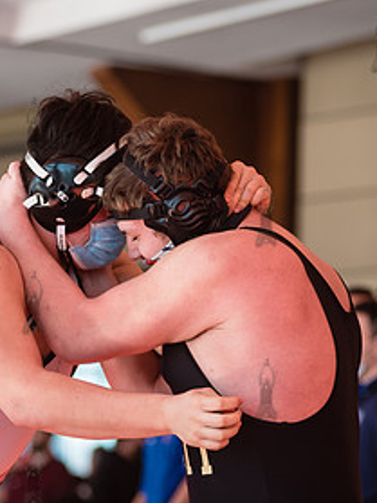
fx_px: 3924
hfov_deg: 5.5
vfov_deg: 7.3
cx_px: 32
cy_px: 302
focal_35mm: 270
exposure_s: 1/400
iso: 400
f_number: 4
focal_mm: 135
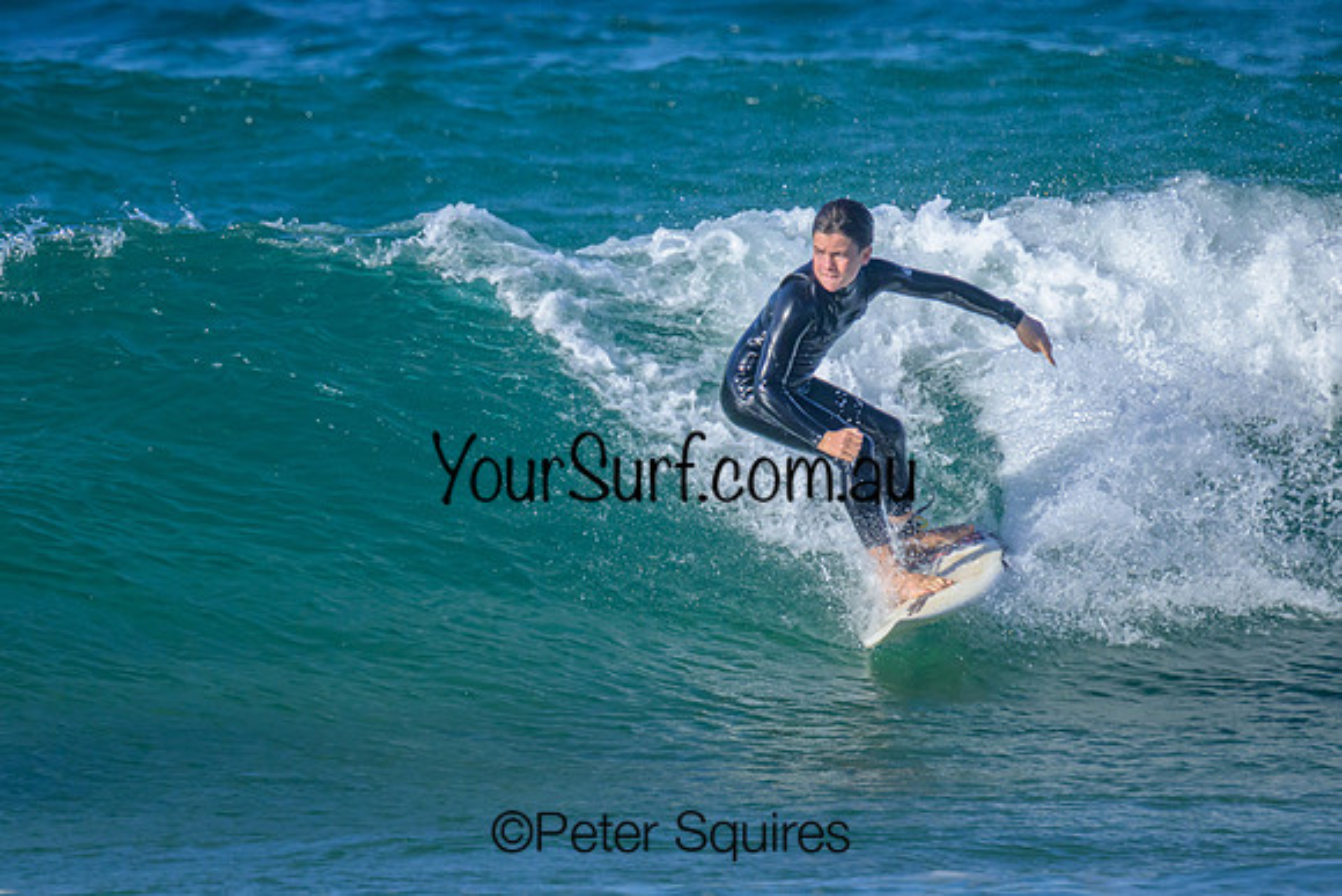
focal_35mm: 1100
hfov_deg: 1.9
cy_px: 372
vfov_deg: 1.3
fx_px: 41016
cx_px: 569
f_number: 11
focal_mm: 800
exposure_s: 1/2000
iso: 1600
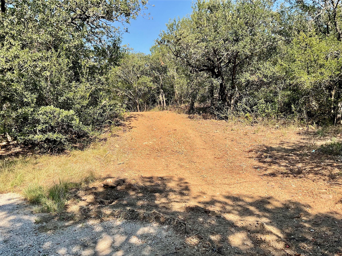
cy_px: 128
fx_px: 287
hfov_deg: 61.7
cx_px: 171
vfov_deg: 48.2
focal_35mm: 29
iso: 16
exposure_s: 1/829
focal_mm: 3
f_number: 1.8
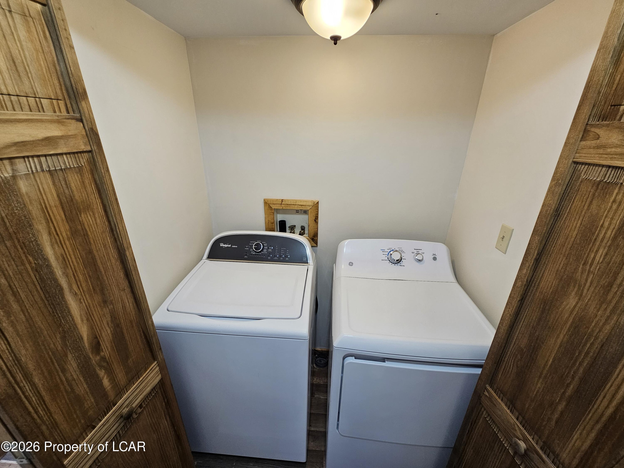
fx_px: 234
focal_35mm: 13
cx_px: 312
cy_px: 234
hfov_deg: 106.2
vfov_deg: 89.9
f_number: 2.2
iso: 80
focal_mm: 2.2
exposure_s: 1/60
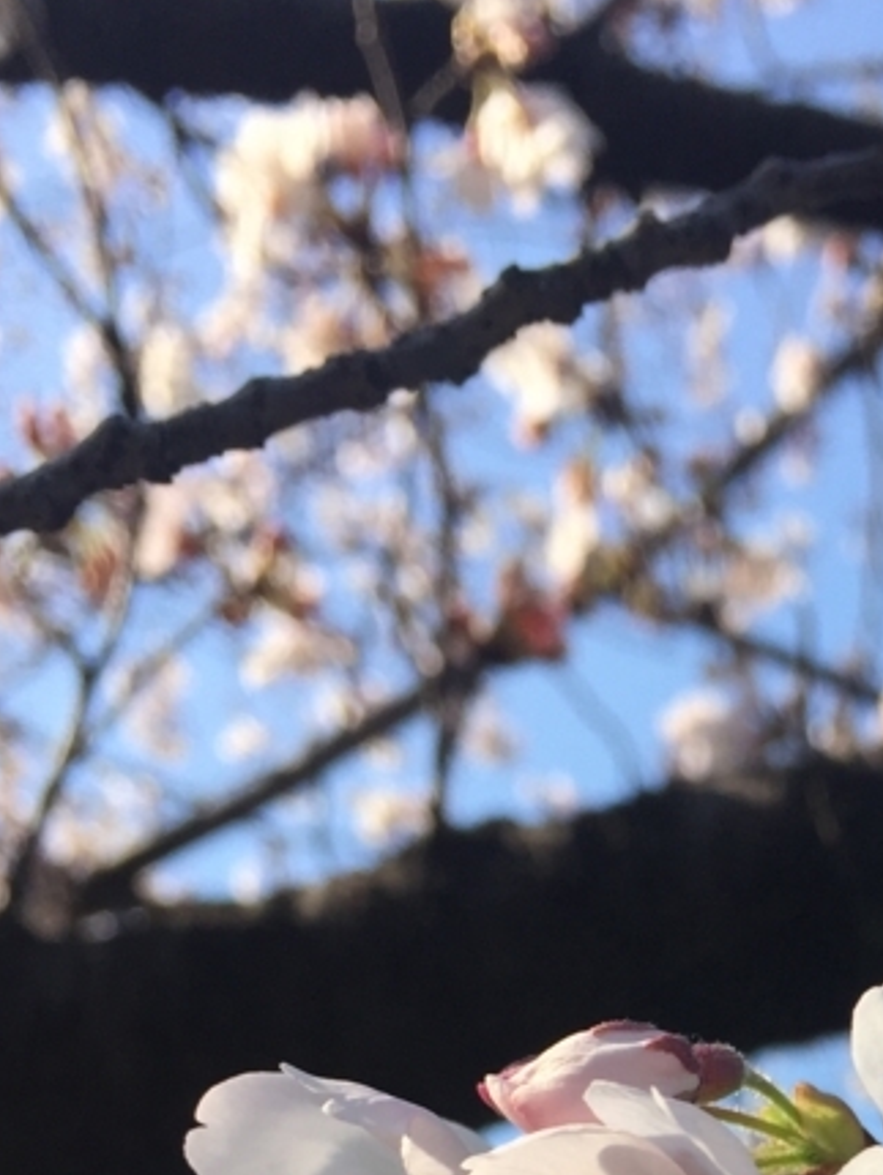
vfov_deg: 26.0
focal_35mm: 69
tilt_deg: +37.8
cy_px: 1298
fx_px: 2344
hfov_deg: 20.4
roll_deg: -5.0
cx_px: 965
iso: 32
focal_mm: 4.15
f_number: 2.2
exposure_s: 1/1068
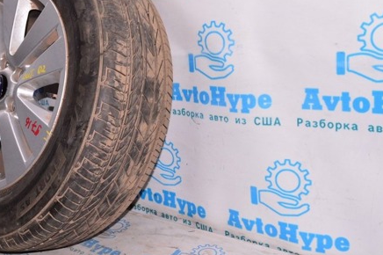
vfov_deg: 30.4
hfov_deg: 44.0
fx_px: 468
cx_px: 132
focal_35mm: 44
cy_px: 107
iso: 1600
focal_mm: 20
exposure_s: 1/160
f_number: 8
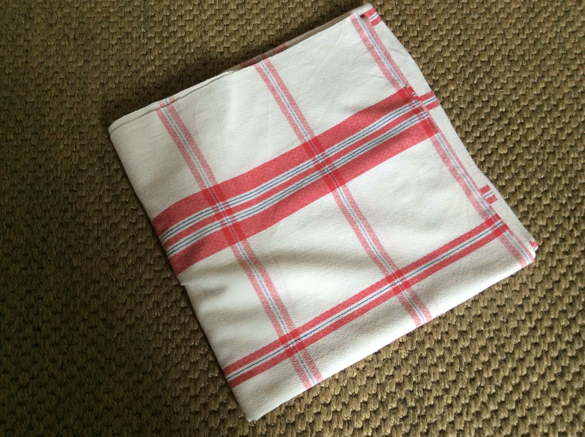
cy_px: 218
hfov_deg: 56.9
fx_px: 540
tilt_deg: -71.8
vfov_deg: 44.1
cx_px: 292
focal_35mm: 32
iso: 100
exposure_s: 1/25
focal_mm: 3.3
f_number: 2.4
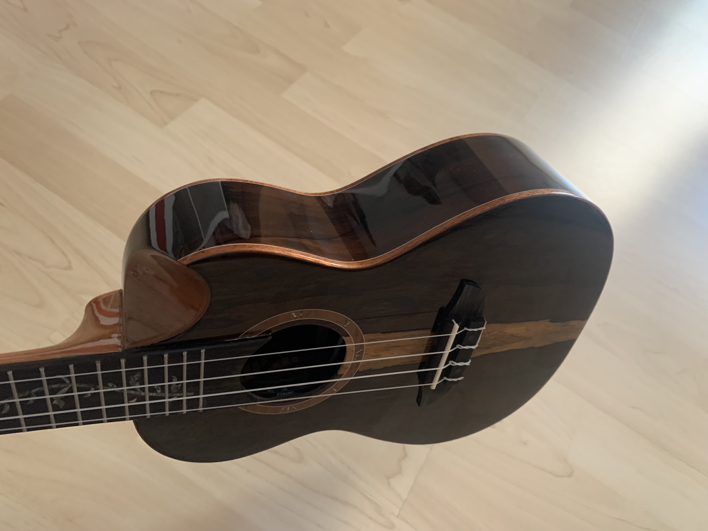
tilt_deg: -58.9
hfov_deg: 67.3
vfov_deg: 53.1
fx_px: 532
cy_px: 266
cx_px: 354
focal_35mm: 26
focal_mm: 4.25
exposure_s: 1/60
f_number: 1.8
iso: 320
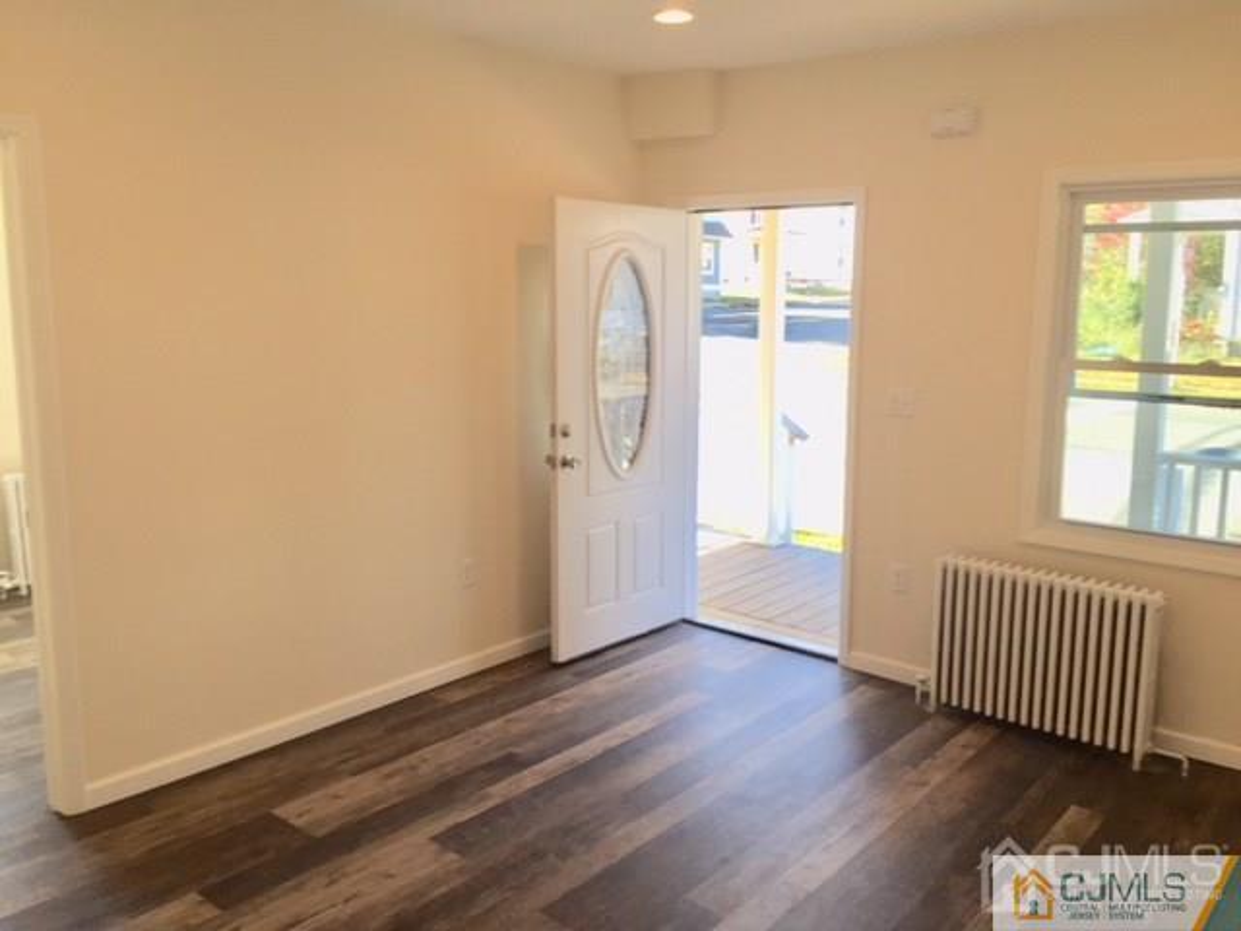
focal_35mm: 29
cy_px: 466
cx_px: 620
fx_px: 1040
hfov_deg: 61.7
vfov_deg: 48.2
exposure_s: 1/120
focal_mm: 4.15
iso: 32
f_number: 2.2
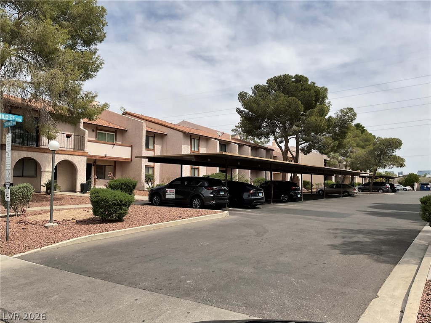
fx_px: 361
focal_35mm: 29
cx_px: 216
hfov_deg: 61.7
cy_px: 162
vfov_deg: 48.2
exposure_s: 1/3322
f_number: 1.8
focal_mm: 3
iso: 16
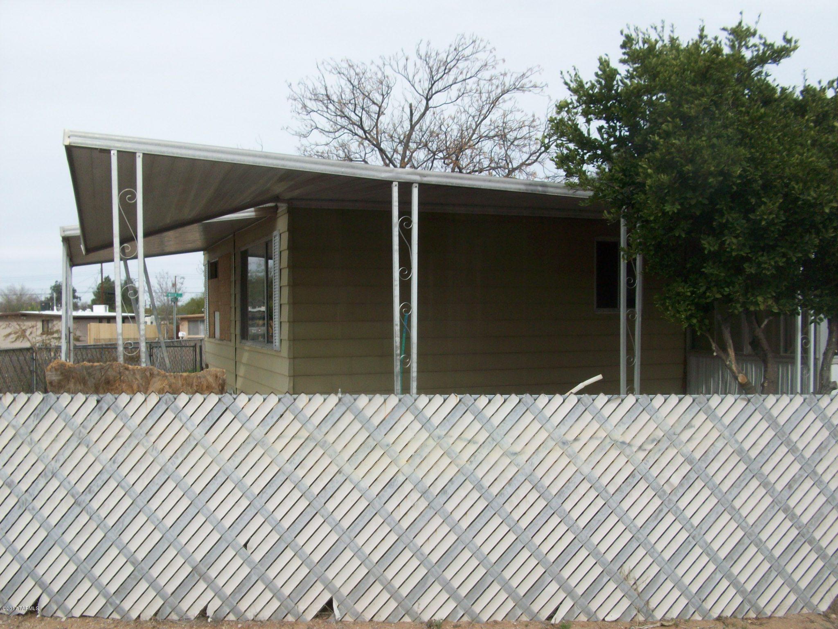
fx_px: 823
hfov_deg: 54.0
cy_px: 314
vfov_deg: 41.8
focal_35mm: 34
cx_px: 419
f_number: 5.5
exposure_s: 1/280
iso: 64
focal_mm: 5.7
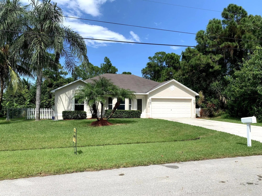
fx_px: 197
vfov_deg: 53.1
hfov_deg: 67.3
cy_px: 98
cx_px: 131
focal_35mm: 26
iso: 25
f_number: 1.8
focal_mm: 4.25
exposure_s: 1/1812
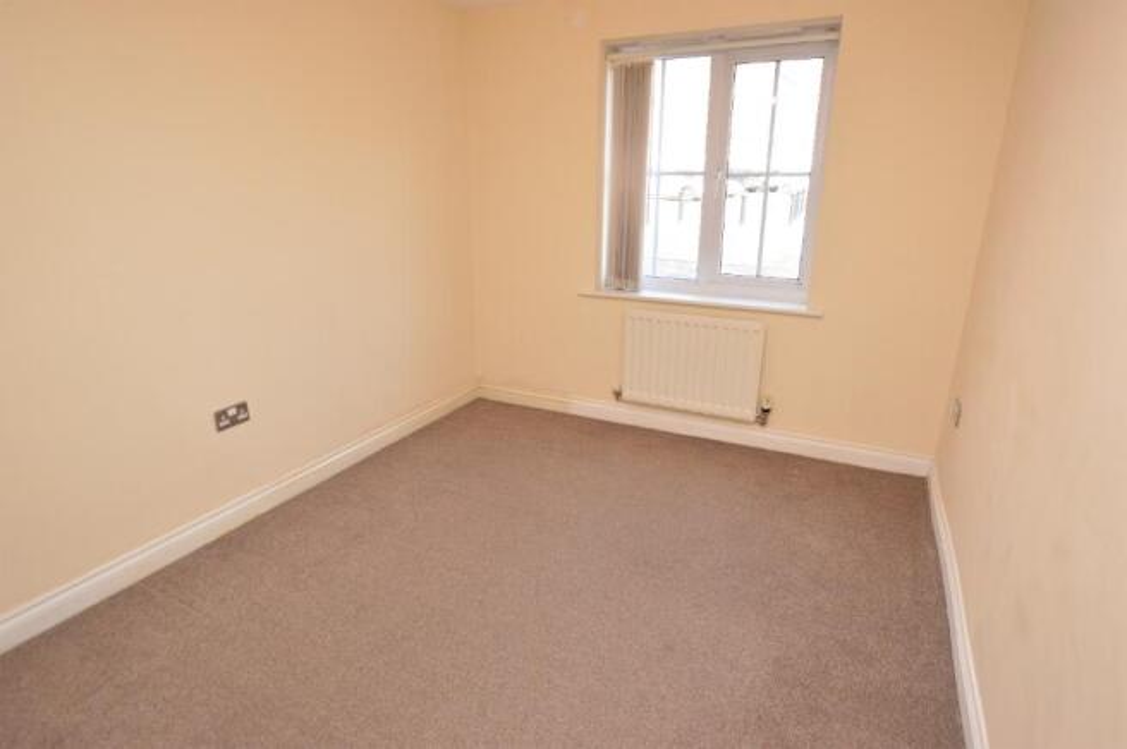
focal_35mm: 15
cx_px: 564
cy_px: 374
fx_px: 469
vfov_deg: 77.2
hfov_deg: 100.4
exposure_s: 1/80
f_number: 4.5
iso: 400
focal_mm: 10
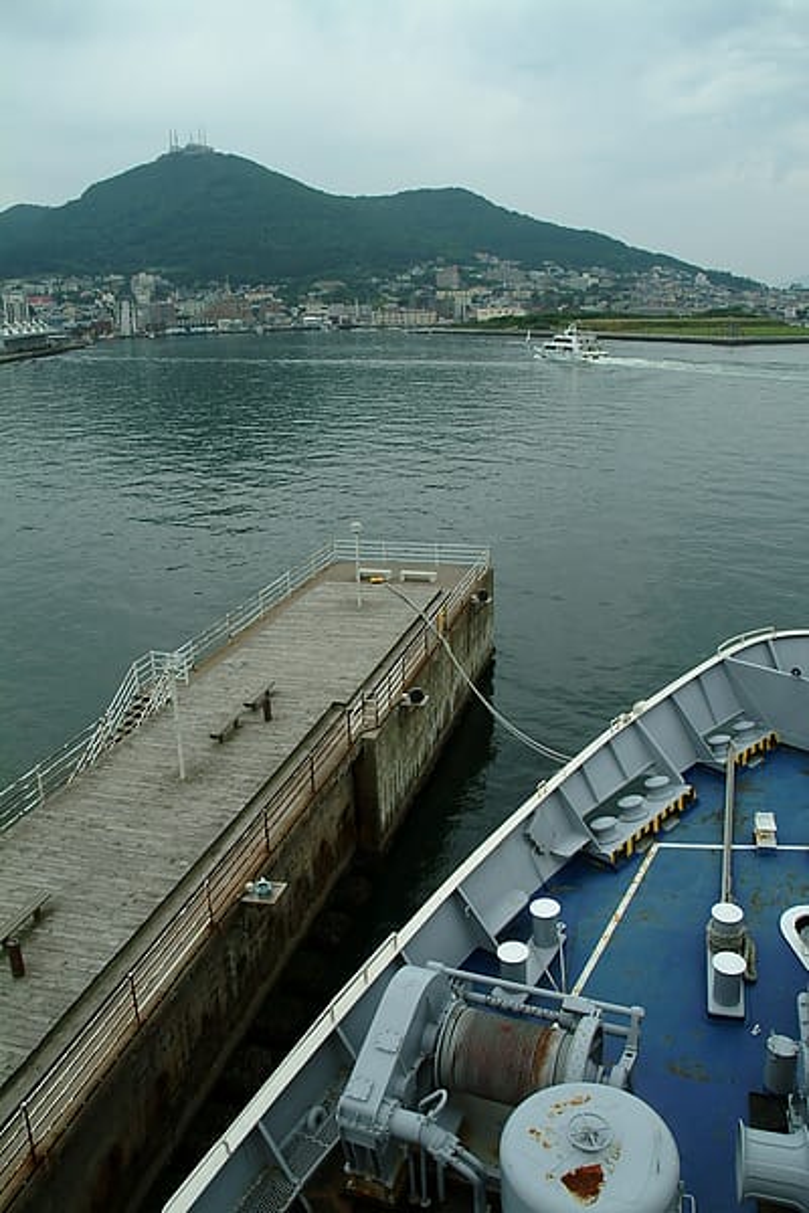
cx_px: 404
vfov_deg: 67.4
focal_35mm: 27
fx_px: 910
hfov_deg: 47.9
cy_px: 606
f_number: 8
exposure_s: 1/250
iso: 200
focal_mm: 18
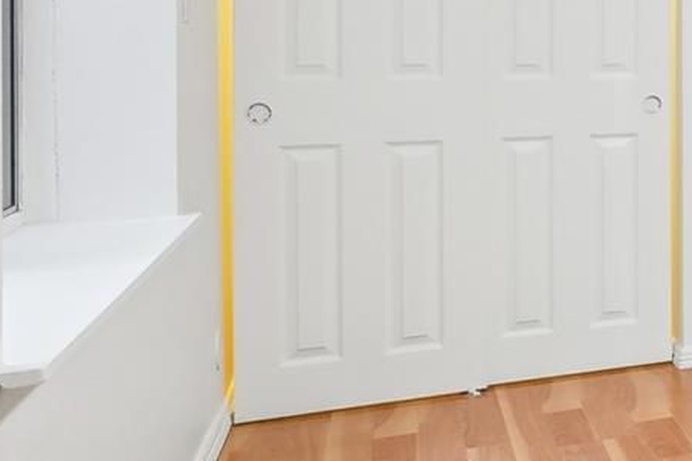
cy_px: 52
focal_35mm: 53
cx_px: 1164
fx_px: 1019
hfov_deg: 23.9
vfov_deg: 24.8
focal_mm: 10
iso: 400
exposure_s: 1/8
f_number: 8
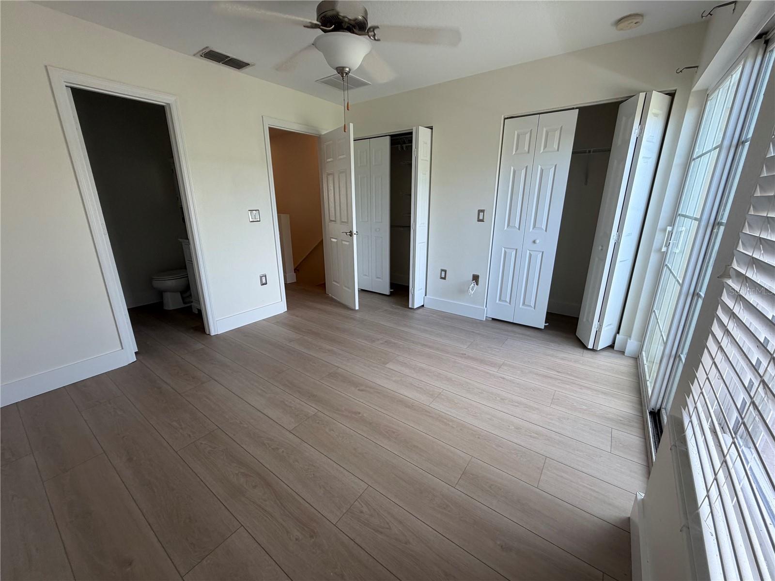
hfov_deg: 102.1
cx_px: 388
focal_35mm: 14
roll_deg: +0.7
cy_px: 290
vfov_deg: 85.7
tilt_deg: -17.5
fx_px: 313
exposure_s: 1/121
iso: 100
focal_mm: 2.22
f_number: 2.2
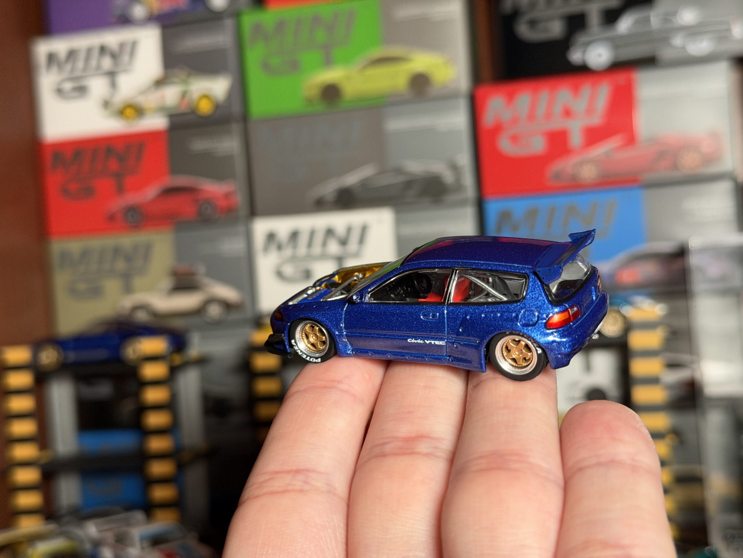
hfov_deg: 39.7
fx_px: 1030
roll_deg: +4.2
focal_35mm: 48
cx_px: 372
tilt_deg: +0.4
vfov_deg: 30.3
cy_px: 279
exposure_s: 1/40
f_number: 1.78
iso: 320
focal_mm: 6.76
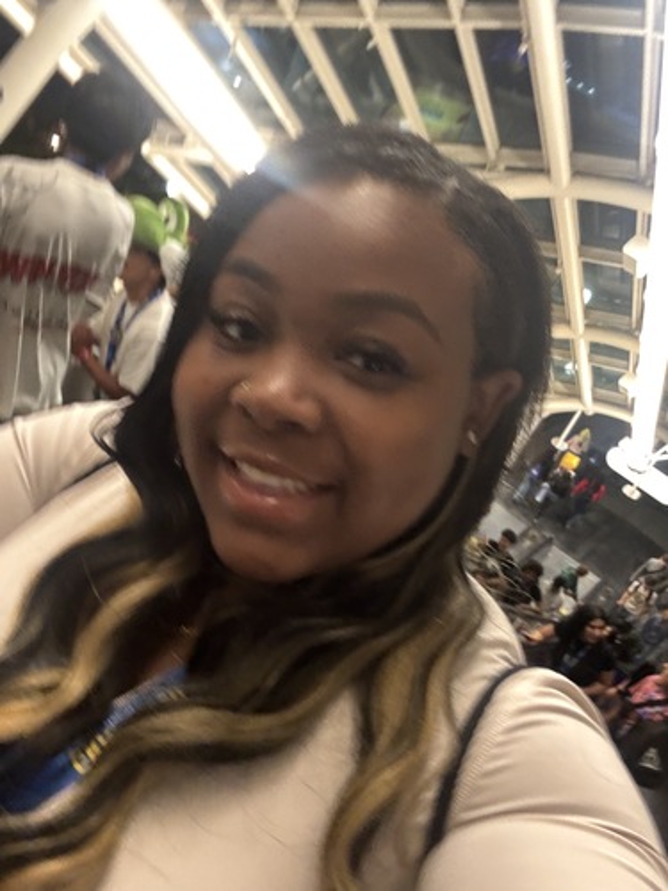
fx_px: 772
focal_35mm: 30
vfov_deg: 60.0
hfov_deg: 46.8
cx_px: 334
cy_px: 446
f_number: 1.9
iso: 640
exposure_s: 1/25
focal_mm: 2.69
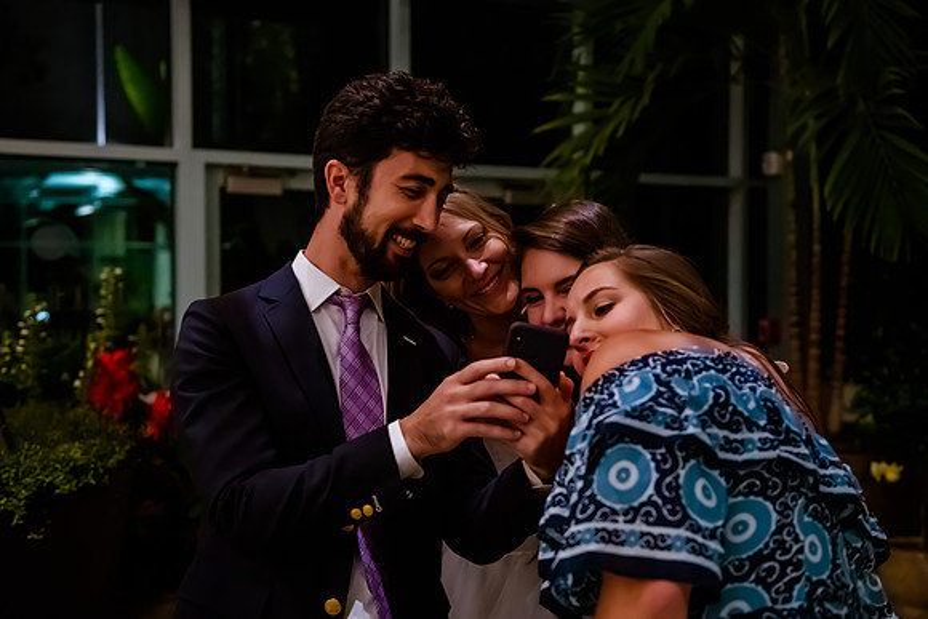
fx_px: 1187
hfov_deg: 42.7
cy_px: 310
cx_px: 464
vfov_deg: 29.2
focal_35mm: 46
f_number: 2.8
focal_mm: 40
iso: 8000
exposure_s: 1/100
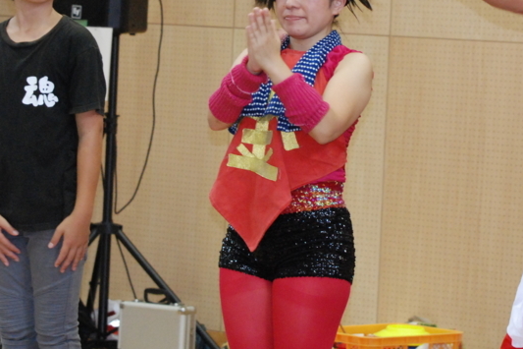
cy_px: 64
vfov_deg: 6.8
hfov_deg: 10.2
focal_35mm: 202
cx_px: 304
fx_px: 2934
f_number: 5.6
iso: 1600
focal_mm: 70
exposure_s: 1/80
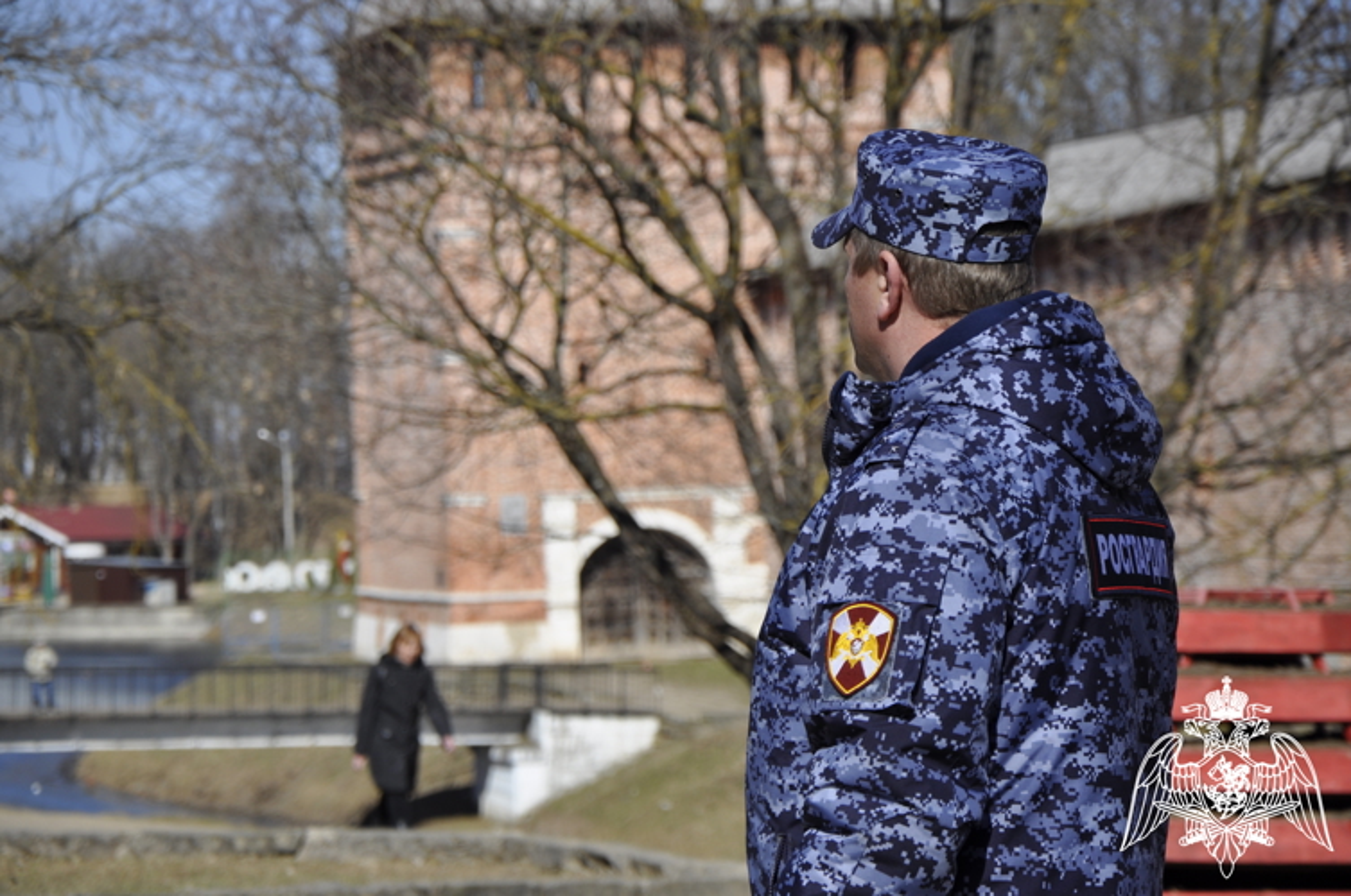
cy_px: 448
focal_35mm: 158
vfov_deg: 8.7
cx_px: 676
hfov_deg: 13.1
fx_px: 5903
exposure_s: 1/800
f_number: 7.1
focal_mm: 105
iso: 200
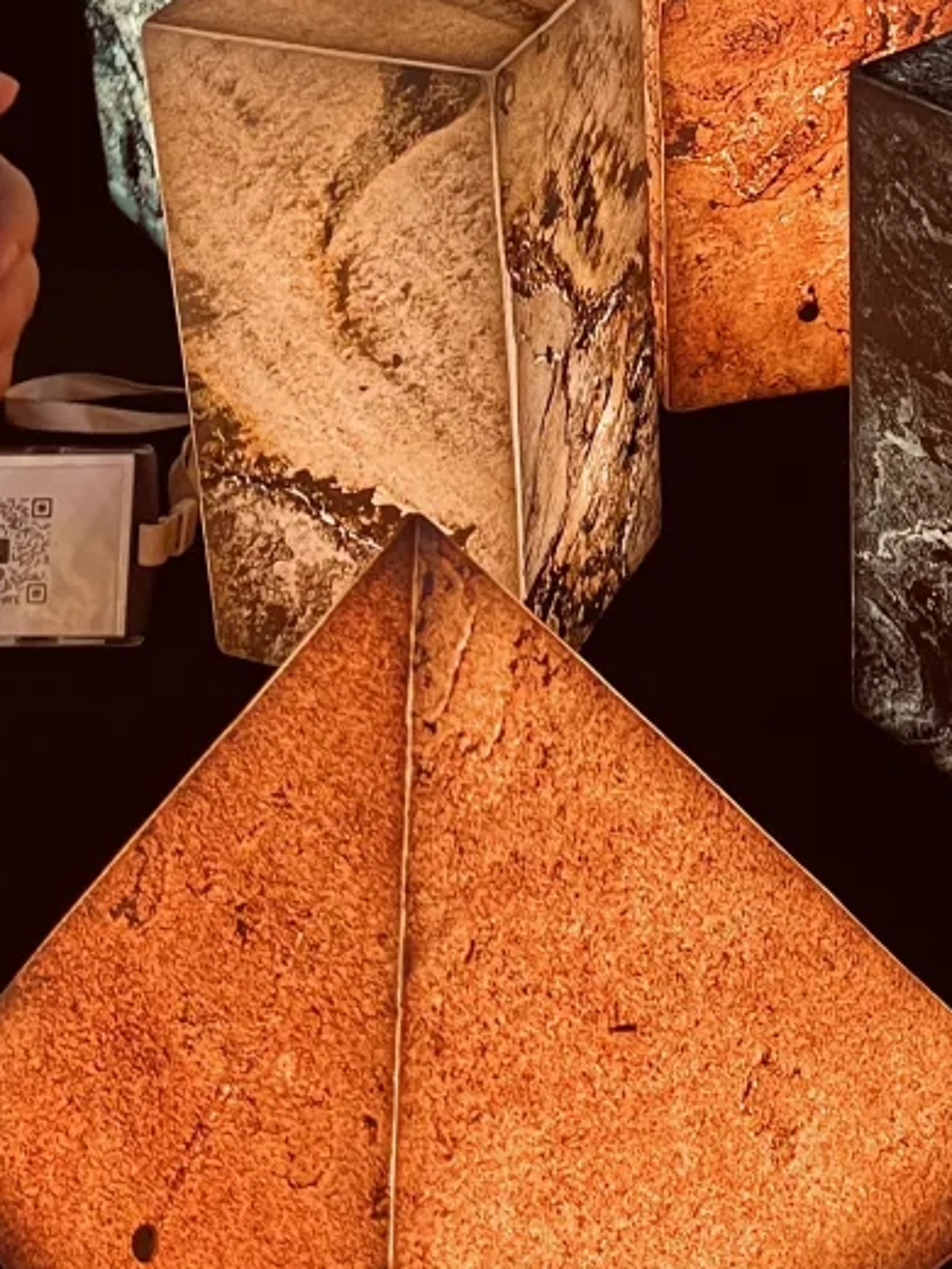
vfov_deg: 26.6
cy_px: 268
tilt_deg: -26.6
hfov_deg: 20.3
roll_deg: +1.3
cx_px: 725
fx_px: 2640
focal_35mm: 72
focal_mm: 5.7
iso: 320
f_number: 1.5
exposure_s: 1/50
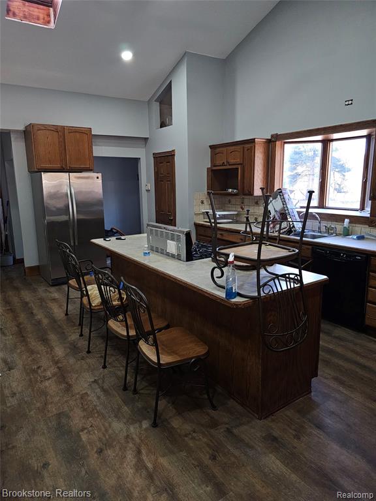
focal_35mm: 23
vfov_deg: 73.9
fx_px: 333
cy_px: 250
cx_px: 188
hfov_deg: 58.9
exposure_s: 1/24
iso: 125
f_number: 1.7
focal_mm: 6.3
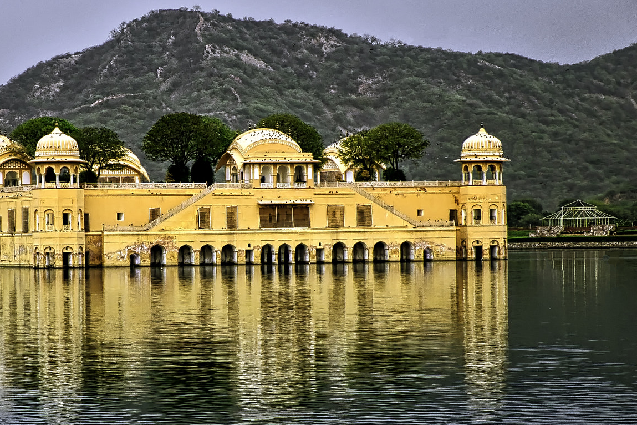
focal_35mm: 148
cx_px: 202
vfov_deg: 9.3
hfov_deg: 13.8
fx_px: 2619
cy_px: 249
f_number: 4
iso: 320
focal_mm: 55
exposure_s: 1/60
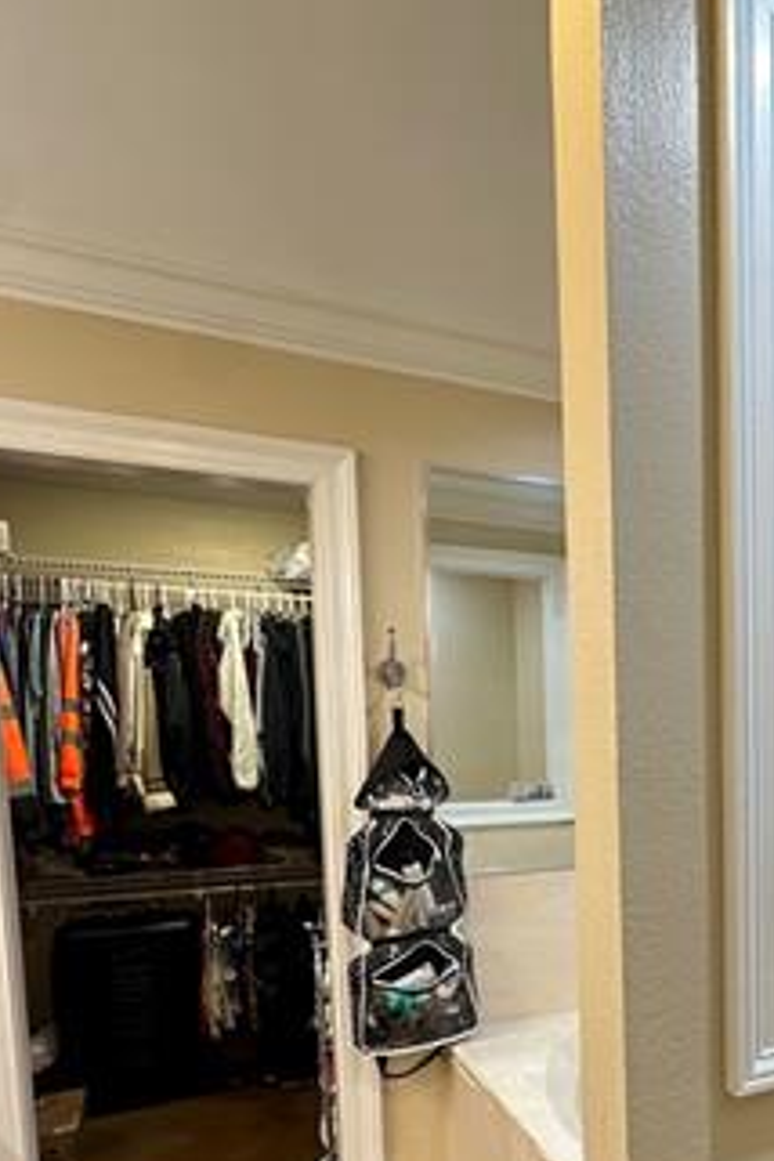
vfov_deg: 61.5
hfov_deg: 39.5
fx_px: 935
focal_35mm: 29
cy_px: 807
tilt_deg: -4.3
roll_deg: +0.1
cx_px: 778
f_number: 2.2
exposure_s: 1/60
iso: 200
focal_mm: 2.22
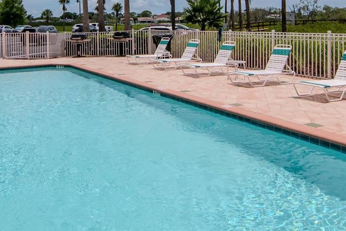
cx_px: 133
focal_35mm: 36
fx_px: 347
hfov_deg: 52.6
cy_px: 11
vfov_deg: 34.1
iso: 800
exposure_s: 1/4000
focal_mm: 11
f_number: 8
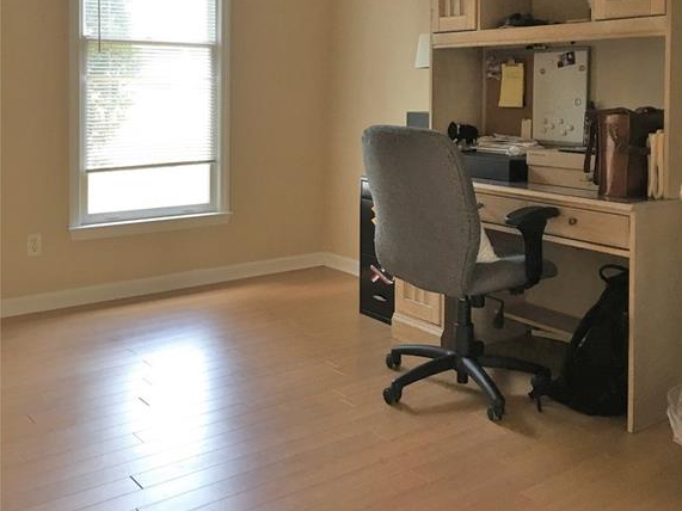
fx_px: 768
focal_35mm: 39
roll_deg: -1.1
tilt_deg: -2.1
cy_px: 109
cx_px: 343
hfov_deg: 47.9
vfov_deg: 35.7
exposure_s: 1/30
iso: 80
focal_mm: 4.15
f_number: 2.2
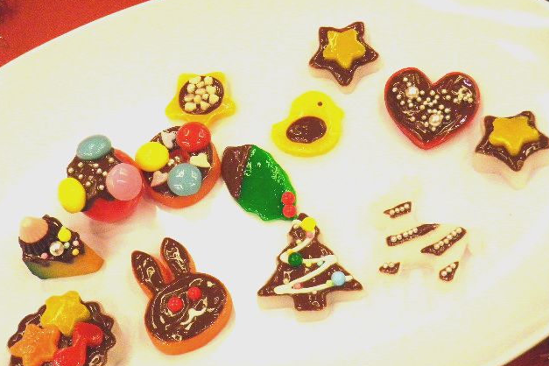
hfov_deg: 38.2
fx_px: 793
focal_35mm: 52
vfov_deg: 26.0
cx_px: 278
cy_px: 192
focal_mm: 8.7
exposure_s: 1/60
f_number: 4.2
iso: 320
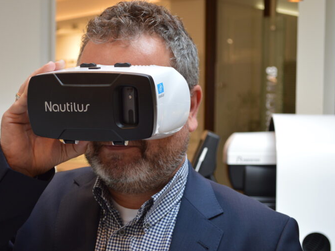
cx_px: 148
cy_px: 126
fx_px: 697
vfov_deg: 20.4
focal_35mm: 72
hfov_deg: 27.0
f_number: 5.6
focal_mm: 44
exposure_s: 1/125
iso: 400
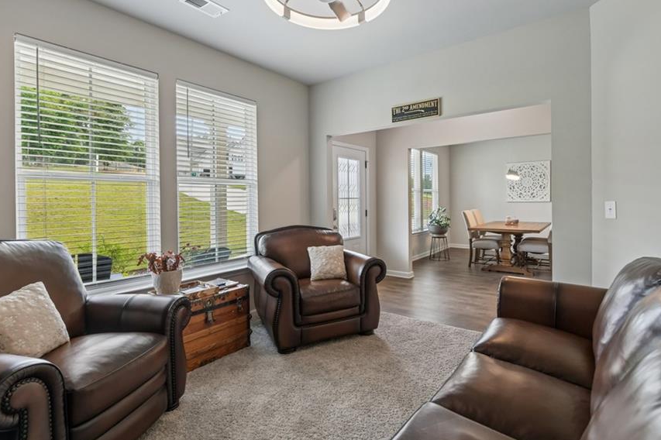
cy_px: 201
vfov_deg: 67.2
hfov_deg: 89.9
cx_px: 353
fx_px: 330
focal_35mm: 18
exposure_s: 1/100
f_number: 8
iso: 400
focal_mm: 15
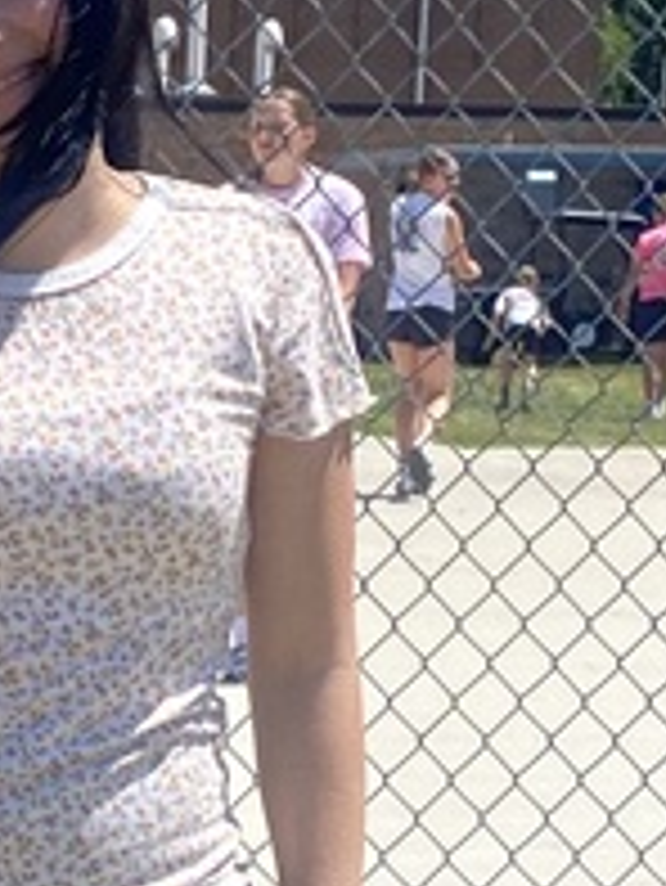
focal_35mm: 135
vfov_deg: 14.5
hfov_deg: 10.6
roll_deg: -1.4
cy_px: 760
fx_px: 3459
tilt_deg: -8.8
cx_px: -320
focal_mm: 4.25
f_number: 1.8
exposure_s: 1/2890
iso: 32
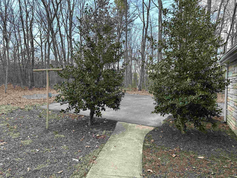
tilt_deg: -2.9
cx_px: 118
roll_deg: -0.1
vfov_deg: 56.8
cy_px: 89
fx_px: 164
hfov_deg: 71.6
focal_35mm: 24
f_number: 1.78
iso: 64
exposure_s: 1/121
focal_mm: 6.86
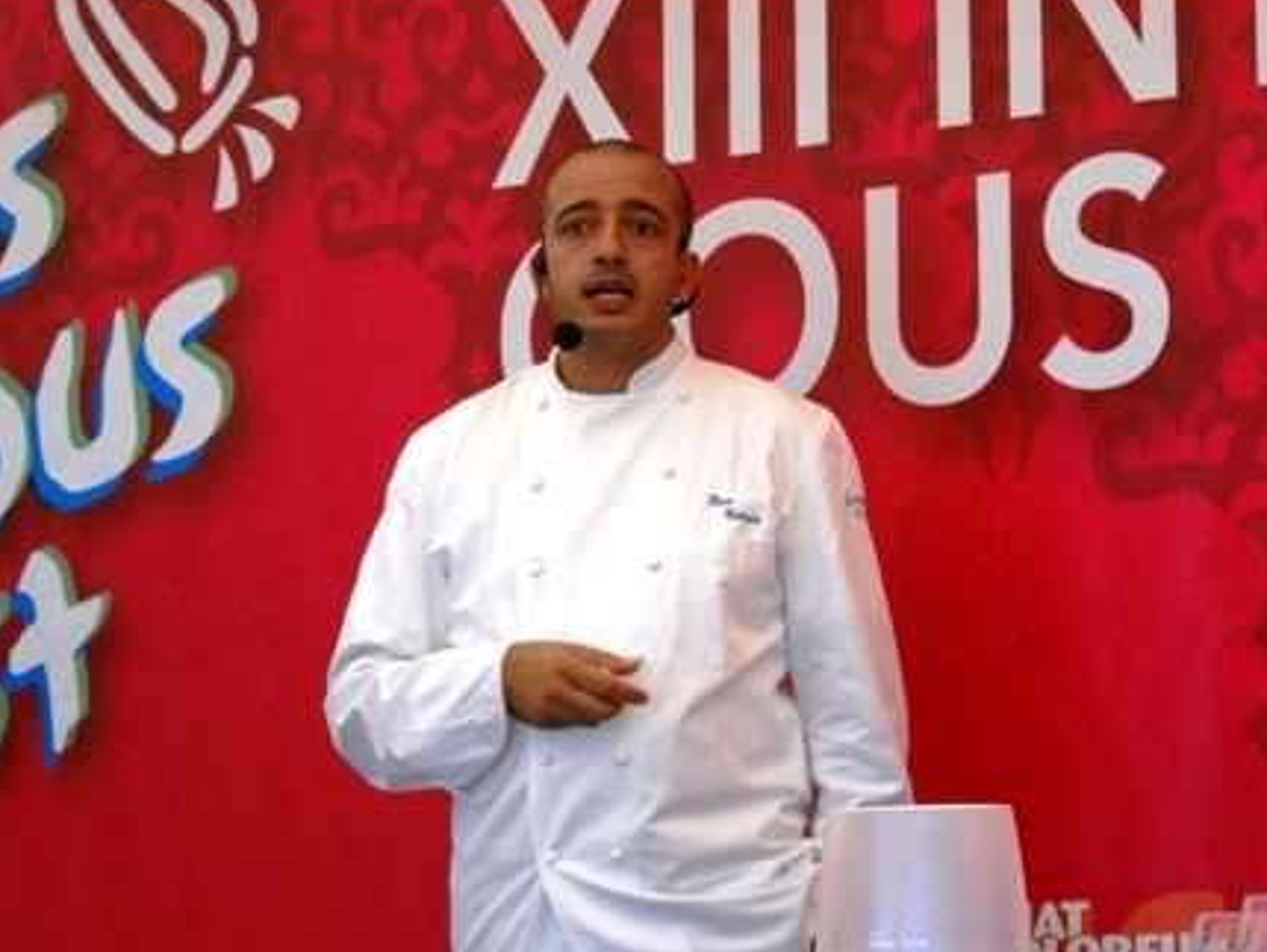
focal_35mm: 151
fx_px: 5530
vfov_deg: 9.8
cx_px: 610
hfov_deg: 13.1
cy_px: 460
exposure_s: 1/250
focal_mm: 24.03
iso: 475
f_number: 6.7
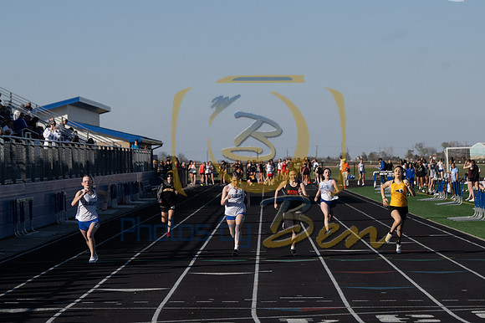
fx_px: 1791
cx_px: 242
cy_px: 162
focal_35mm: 133
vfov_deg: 10.3
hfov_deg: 15.4
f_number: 5.6
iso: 160
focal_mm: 89
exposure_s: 1/1250
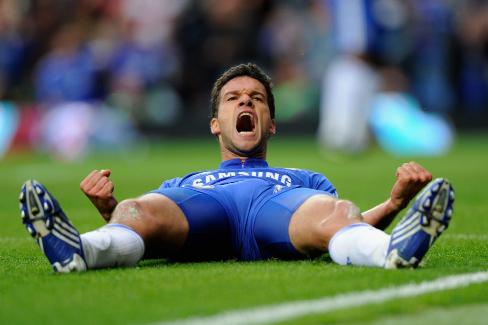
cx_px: 244
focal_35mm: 400
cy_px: 162
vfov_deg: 3.4
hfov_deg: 5.2
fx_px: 5418
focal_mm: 400
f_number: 2.8
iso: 1000
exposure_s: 1/800
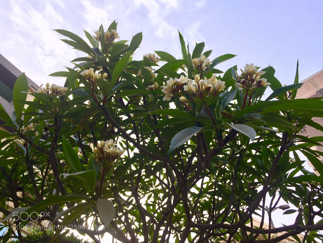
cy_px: 122
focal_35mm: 29
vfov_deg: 48.2
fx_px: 271
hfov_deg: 61.7
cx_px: 162
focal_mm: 4.15
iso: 32
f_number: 2.2
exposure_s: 1/319
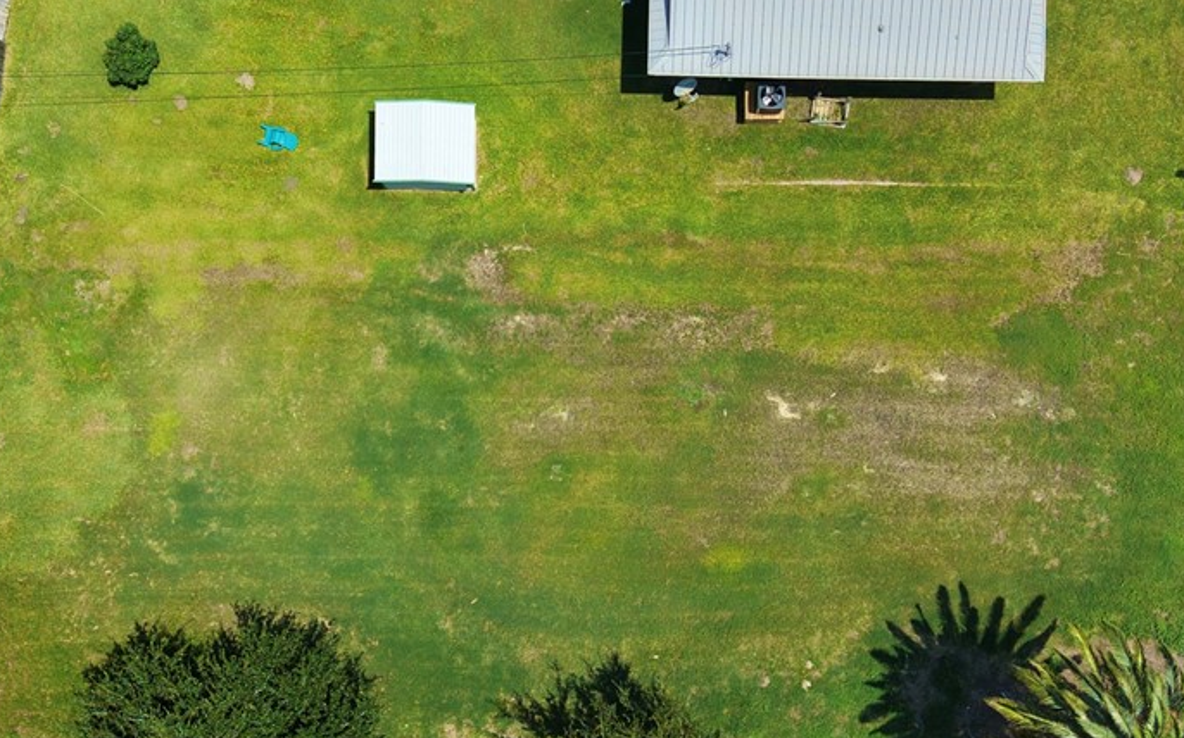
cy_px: 550
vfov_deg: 32.9
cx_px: 751
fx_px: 1226
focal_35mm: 38
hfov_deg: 51.0
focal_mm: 8.67
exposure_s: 1/8000
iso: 200
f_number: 1.8
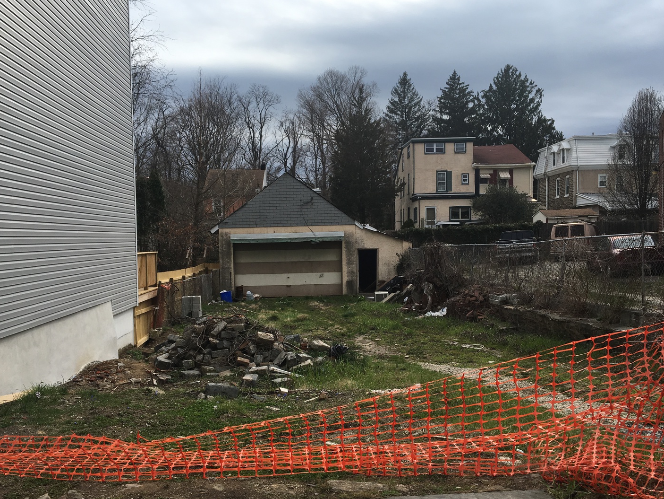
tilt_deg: -1.9
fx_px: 633
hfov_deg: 55.3
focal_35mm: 33
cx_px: 327
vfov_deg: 42.9
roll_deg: +0.5
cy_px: 265
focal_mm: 4.15
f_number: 2.2
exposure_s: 1/986
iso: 25
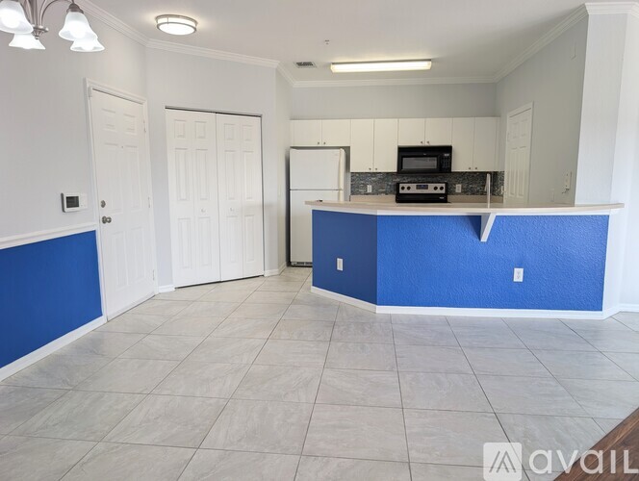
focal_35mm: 24
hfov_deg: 71.5
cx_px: 320
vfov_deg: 56.9
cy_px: 240
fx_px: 444
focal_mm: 6.9
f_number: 1.68
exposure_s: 1/120
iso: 23
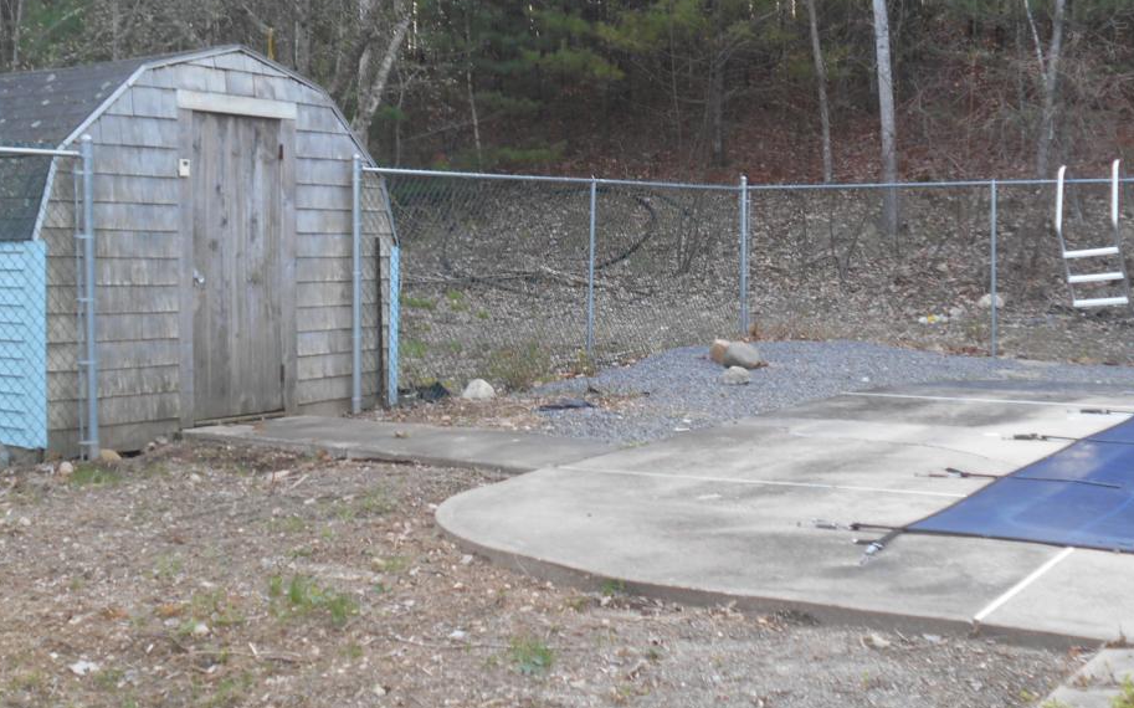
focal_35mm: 44
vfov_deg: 29.1
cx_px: 610
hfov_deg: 45.2
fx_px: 1359
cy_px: 278
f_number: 3.9
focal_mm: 6.7
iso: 80
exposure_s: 1/40
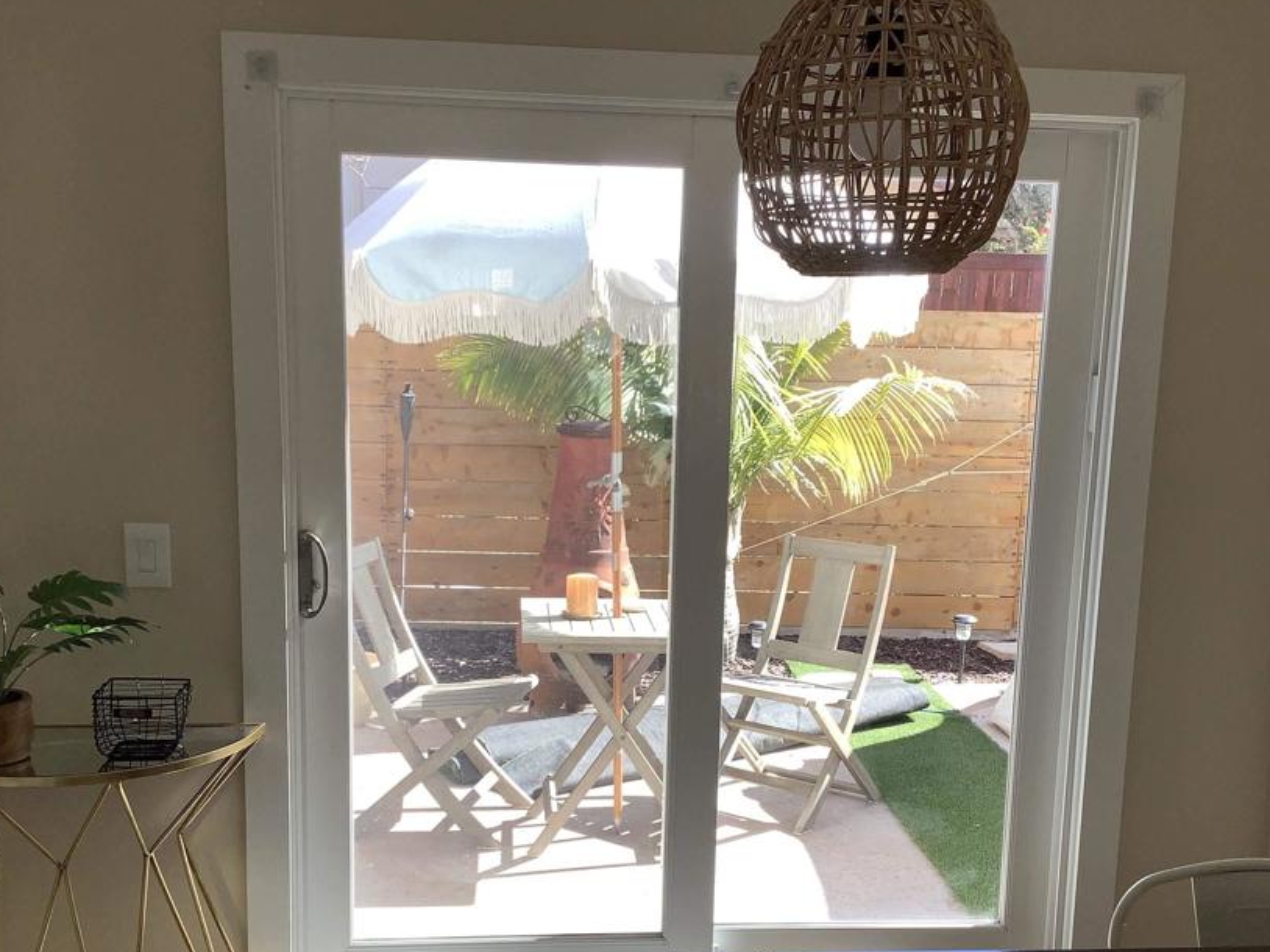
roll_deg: -0.8
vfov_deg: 36.6
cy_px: 584
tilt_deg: -10.3
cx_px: 652
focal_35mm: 39
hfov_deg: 47.9
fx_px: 1430
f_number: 2.4
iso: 25
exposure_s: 1/120
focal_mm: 3.3
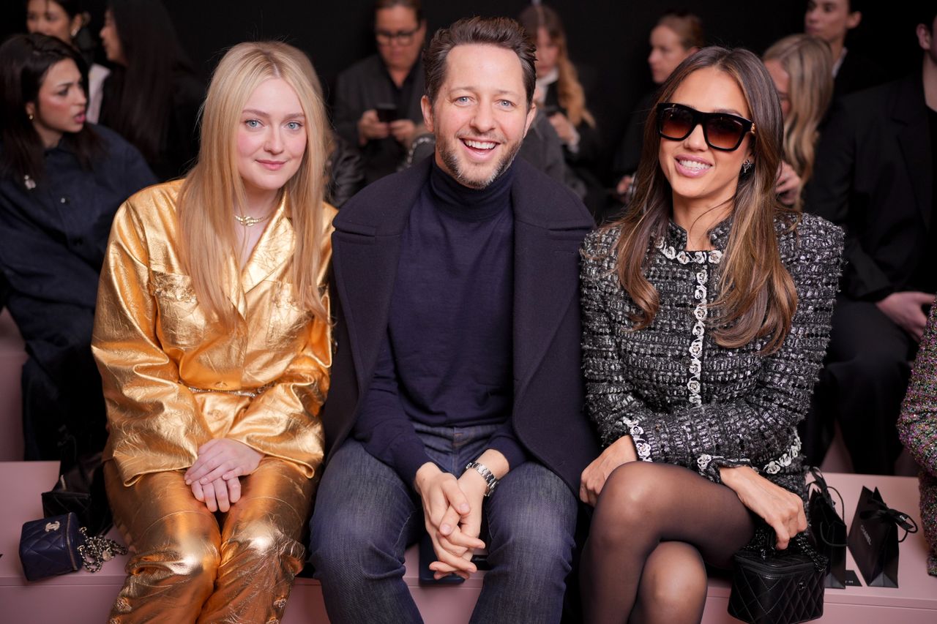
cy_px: 312
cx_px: 468
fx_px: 911
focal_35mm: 35
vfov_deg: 37.8
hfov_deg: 54.4
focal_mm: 35
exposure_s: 1/200
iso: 400
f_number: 1.8
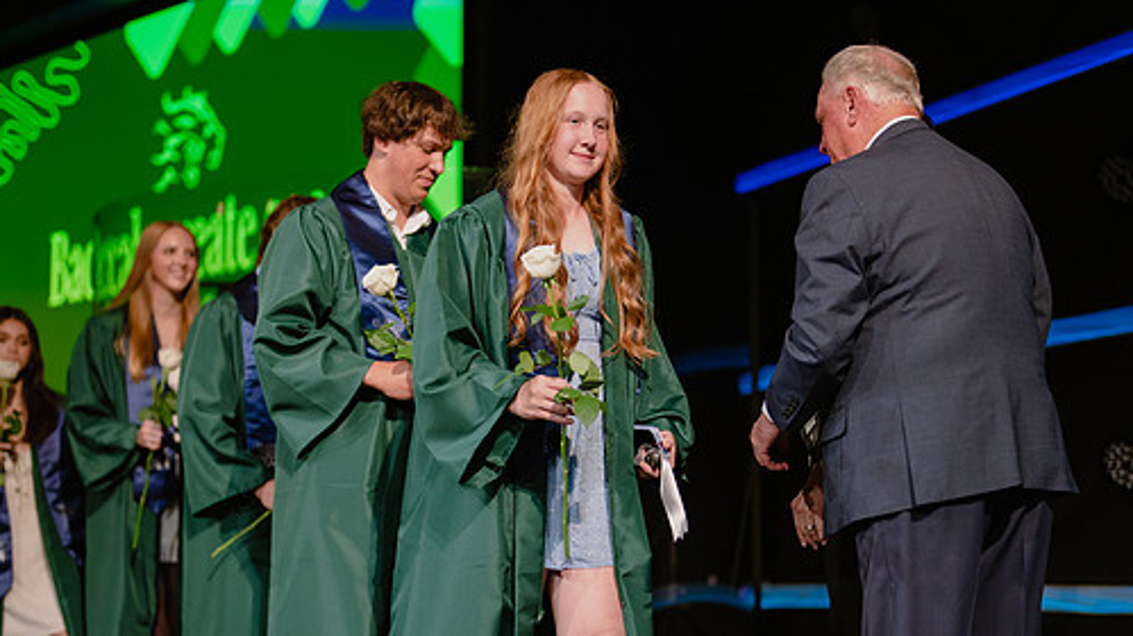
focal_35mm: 70
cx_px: 568
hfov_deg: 30.2
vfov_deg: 17.1
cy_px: 467
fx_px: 2102
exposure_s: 1/320
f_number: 1.2
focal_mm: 50
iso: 640
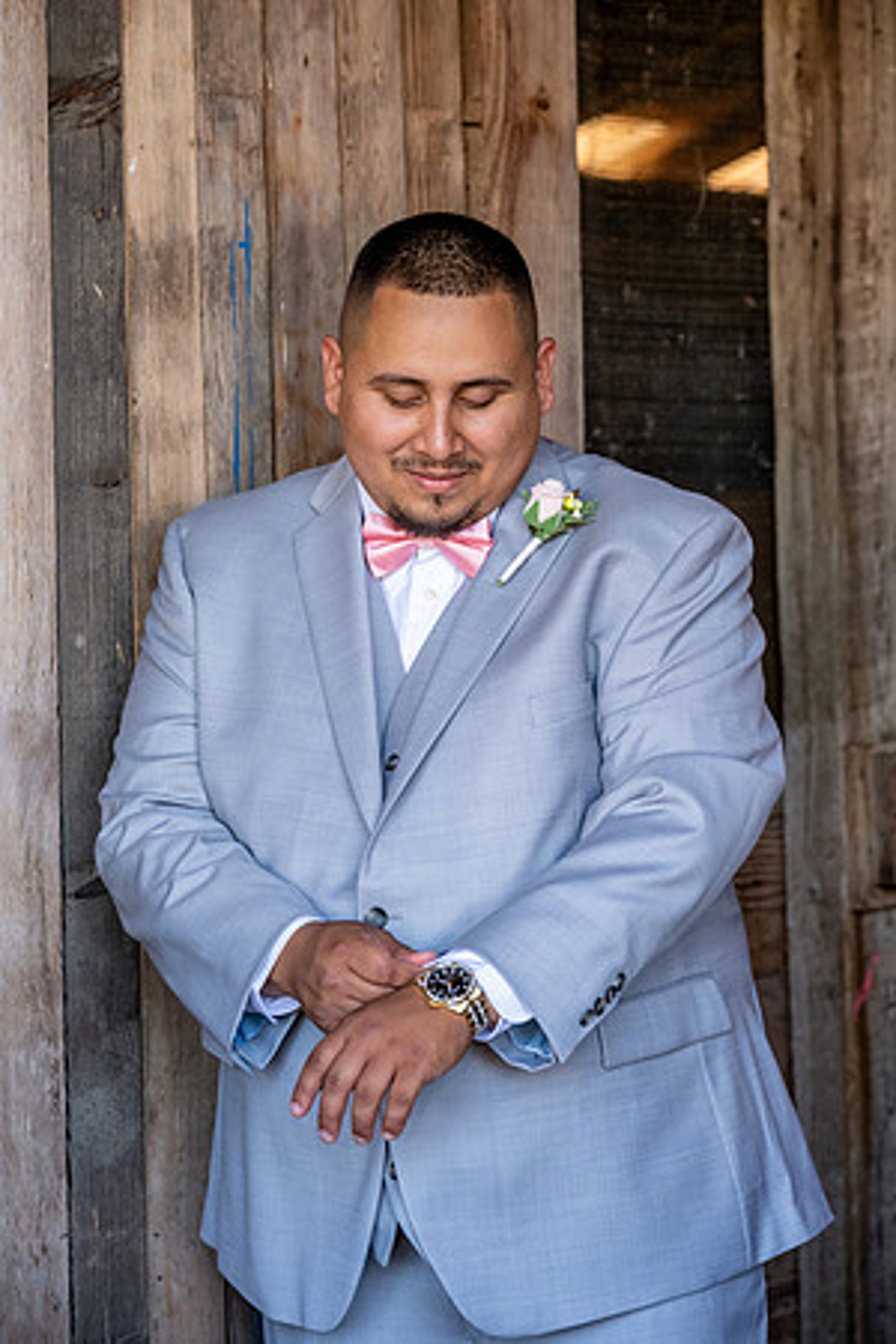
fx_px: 3434
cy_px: 672
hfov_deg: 14.9
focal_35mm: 92
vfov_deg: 22.1
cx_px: 448
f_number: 4
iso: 1600
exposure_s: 1/320
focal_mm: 92
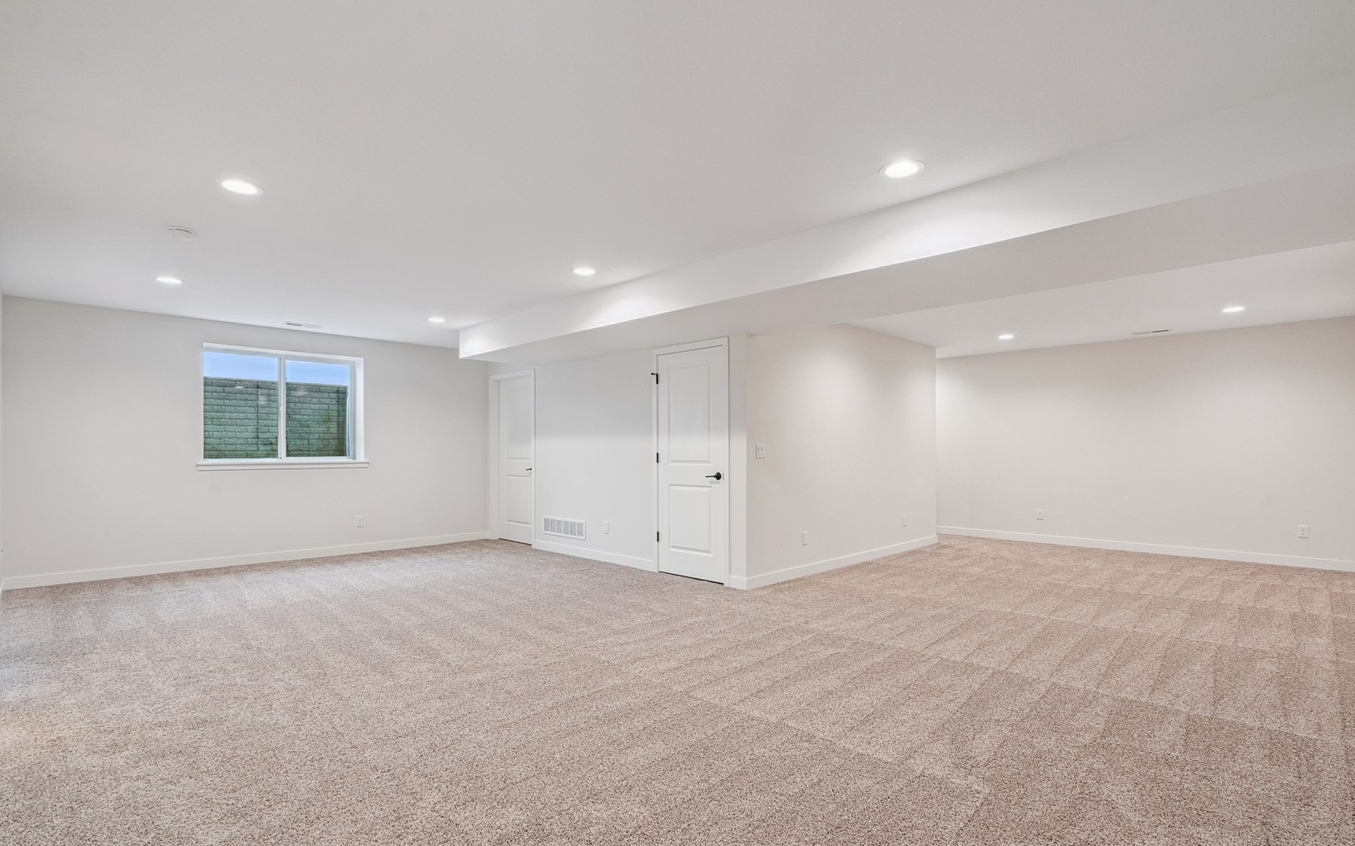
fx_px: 628
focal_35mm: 17
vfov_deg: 67.9
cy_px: 441
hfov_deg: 94.4
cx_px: 676
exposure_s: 1/10
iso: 400
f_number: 9
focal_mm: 16
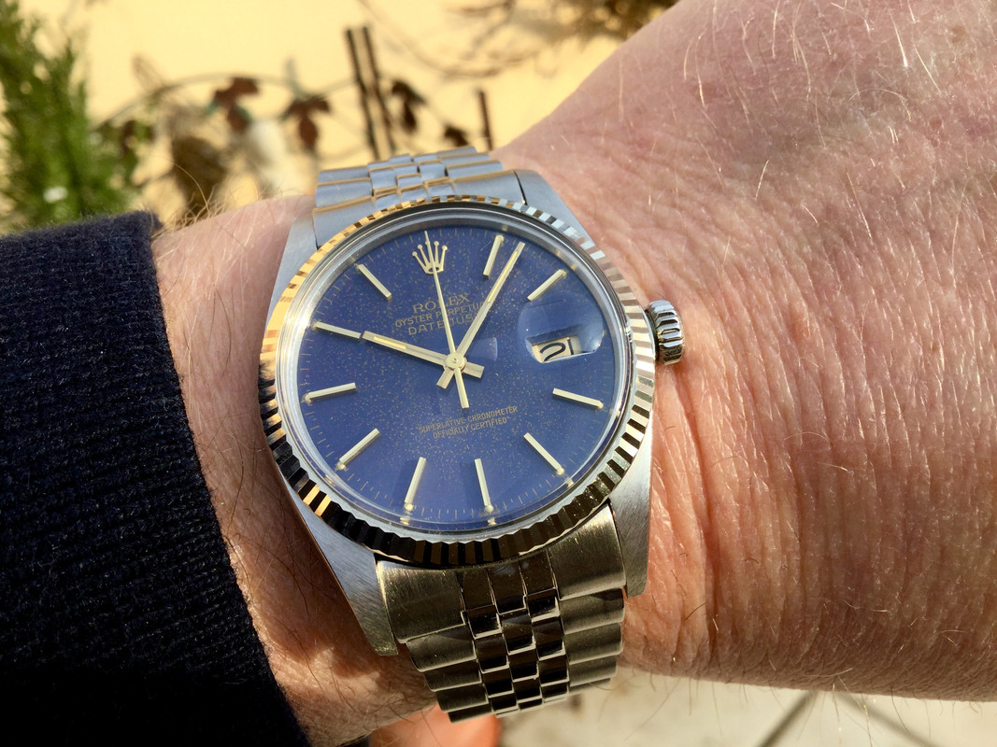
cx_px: 498
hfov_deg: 58.4
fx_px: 893
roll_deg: +11.5
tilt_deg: -35.5
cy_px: 374
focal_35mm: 31
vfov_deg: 45.4
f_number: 2.4
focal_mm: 3.3
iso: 25
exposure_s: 1/696
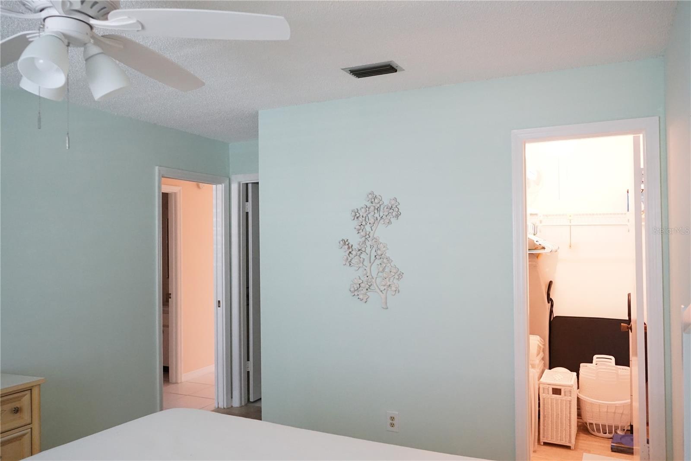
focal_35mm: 28
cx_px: 346
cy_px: 230
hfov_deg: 65.5
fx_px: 537
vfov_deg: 46.4
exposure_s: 1/50
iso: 6400
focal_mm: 28
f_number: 6.3
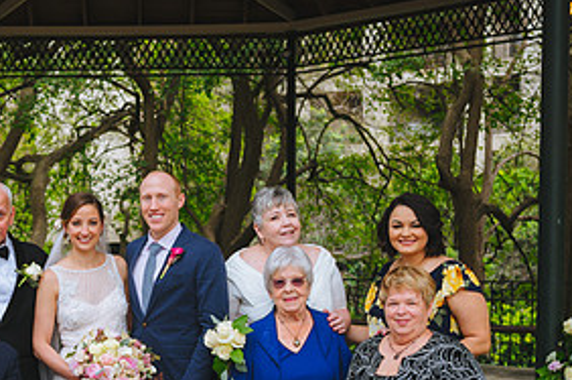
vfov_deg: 18.9
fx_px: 1110
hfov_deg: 28.4
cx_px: 134
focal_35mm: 70
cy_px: 374
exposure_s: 1/1600
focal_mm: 34
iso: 400
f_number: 2.8
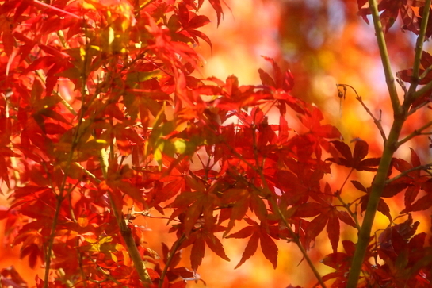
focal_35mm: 661
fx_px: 7929
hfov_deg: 3.1
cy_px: 144
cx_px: 6
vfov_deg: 2.1
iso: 400
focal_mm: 300
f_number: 5.6
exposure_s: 1/320
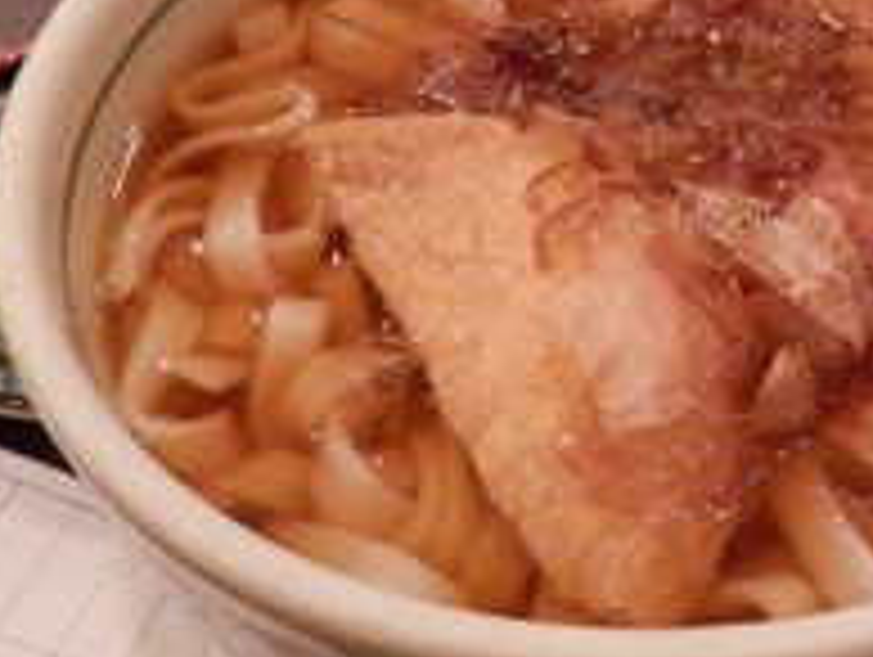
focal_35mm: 58
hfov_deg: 32.8
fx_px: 1465
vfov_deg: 25.3
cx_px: 603
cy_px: 310
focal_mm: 4.5
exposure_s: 1/80
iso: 800
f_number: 3
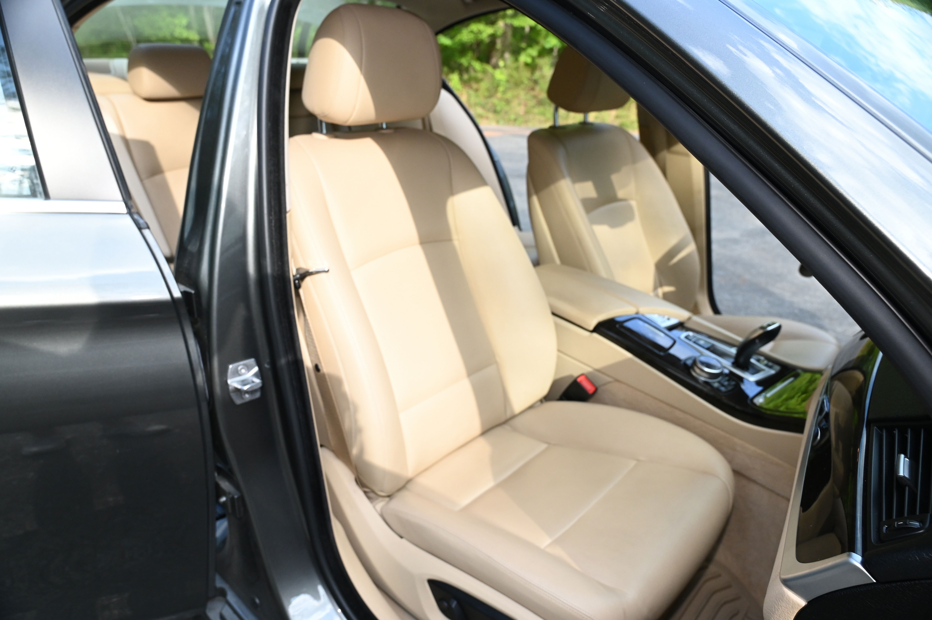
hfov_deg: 73.8
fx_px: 621
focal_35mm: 24
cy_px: 310
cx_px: 466
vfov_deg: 53.1
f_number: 6.3
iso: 2000
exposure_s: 1/400
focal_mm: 24
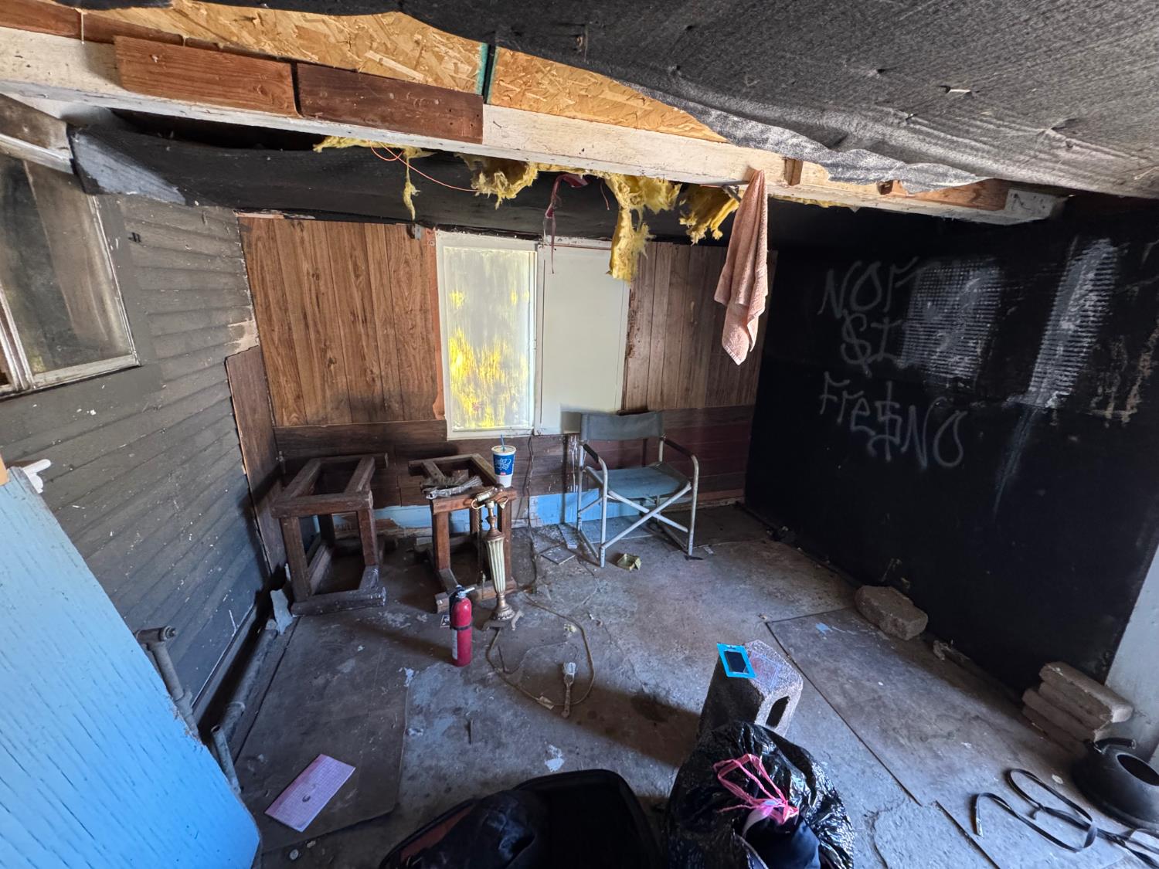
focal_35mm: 14
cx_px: 580
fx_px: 469
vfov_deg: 85.7
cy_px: 434
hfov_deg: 102.1
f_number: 2.2
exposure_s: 1/60
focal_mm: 2.22
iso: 800
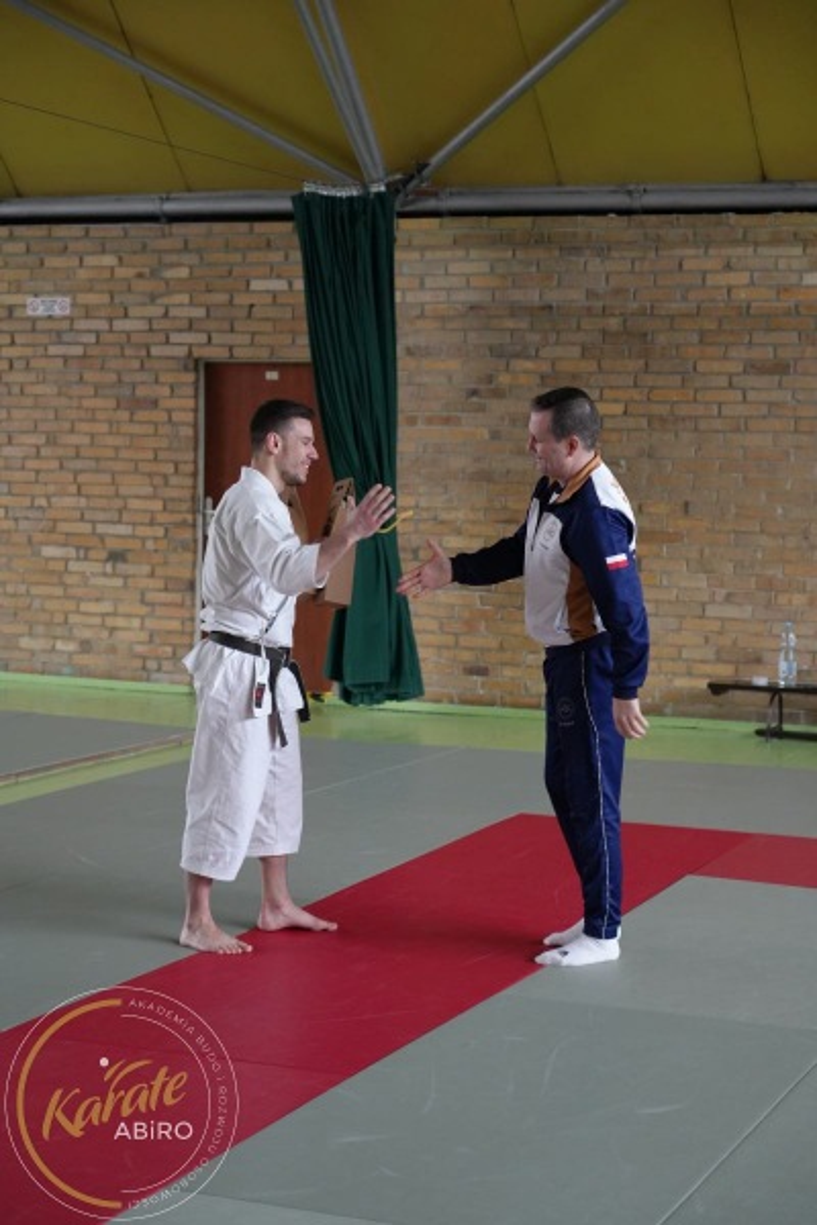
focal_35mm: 69
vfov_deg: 29.2
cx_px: 408
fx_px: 2349
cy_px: 612
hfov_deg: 19.7
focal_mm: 69
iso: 3200
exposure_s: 1/160
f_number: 4
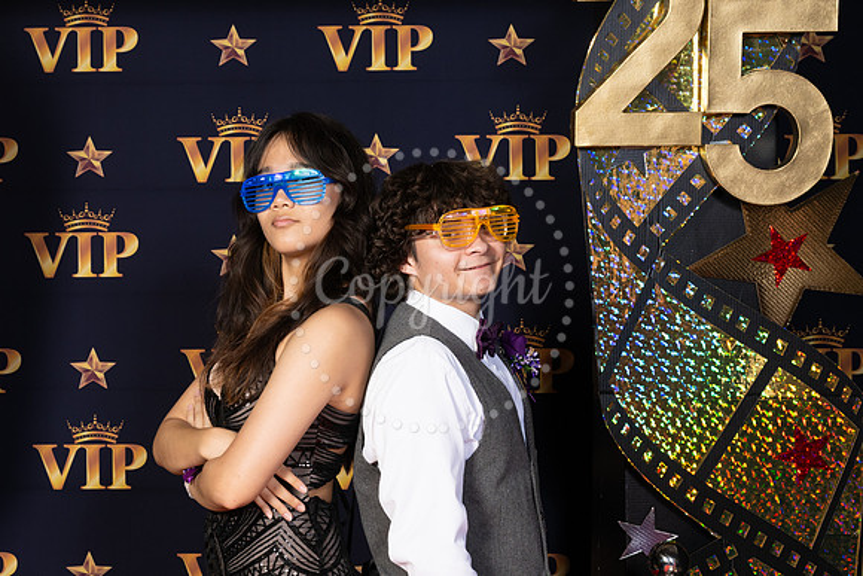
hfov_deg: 25.8
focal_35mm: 78
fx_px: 1861
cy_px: 327
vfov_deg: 17.6
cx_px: 229
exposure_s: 1/100
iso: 320
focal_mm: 51
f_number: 8
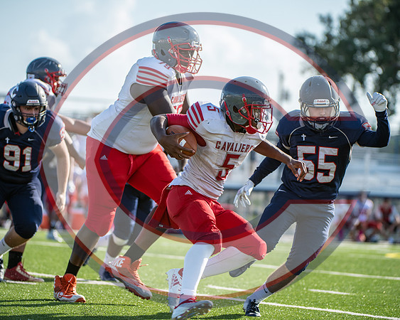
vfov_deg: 6.9
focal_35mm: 225
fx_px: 2666
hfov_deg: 8.6
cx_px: 190
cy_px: 160
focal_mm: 200
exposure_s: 1/1000
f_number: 4
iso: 250
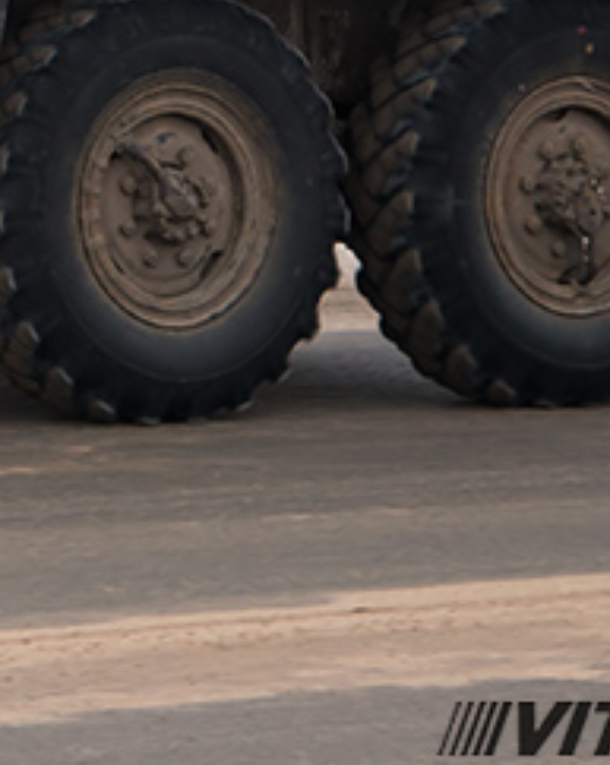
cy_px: -471
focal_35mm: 326
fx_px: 7371
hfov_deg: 4.7
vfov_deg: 5.9
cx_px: -419
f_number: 4.5
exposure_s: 1/320
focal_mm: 70
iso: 400
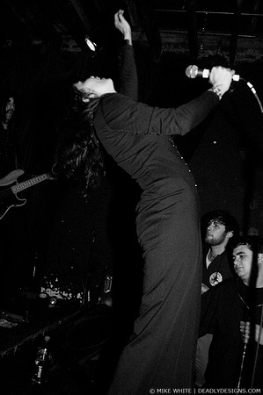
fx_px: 329
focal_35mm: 30
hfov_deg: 43.5
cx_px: 132
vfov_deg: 62.0
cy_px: 198
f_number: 2.8
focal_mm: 20
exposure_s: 1/40
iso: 800
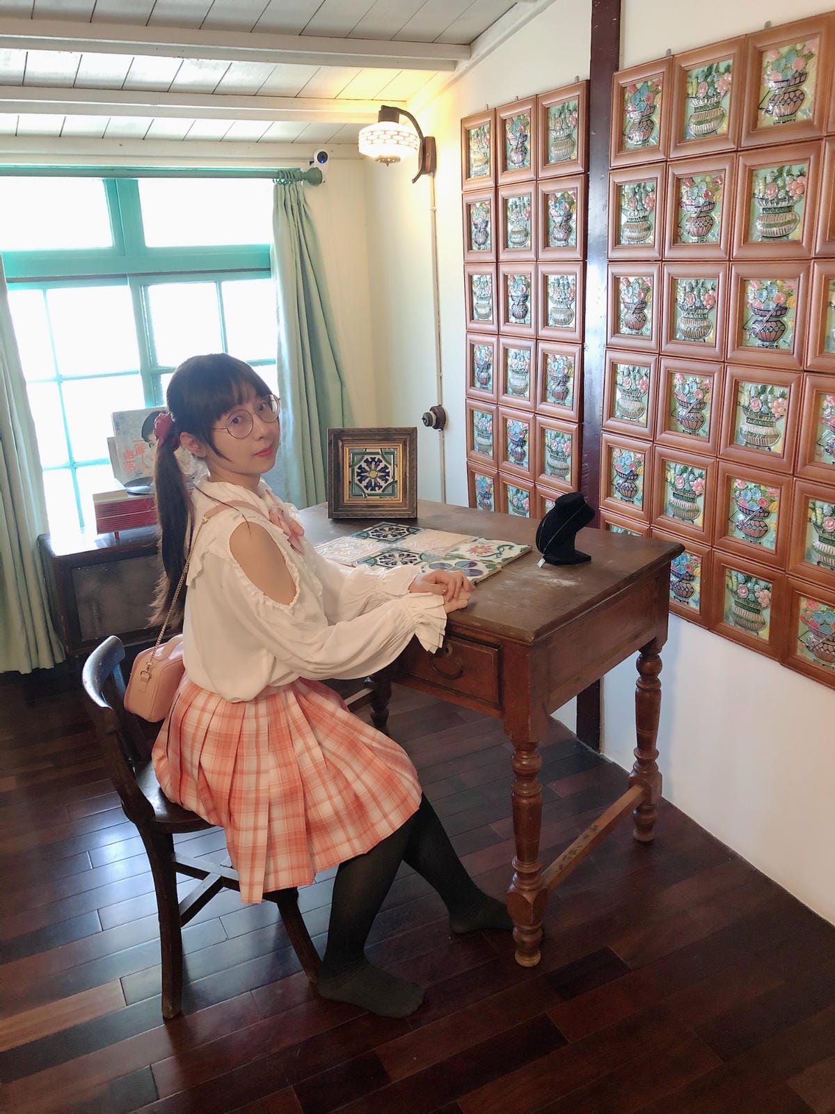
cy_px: 557
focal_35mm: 28
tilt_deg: -20.2
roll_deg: +2.1
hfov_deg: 49.7
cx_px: 418
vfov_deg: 63.4
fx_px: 901
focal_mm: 3.99
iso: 64
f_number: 1.8
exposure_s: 1/15
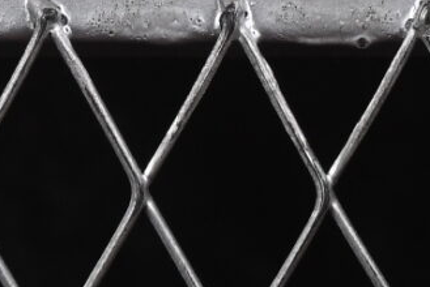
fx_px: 6970
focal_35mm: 583
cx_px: 444
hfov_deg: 3.5
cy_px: -778
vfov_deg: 2.3
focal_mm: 50
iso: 160
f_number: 8
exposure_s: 1/80
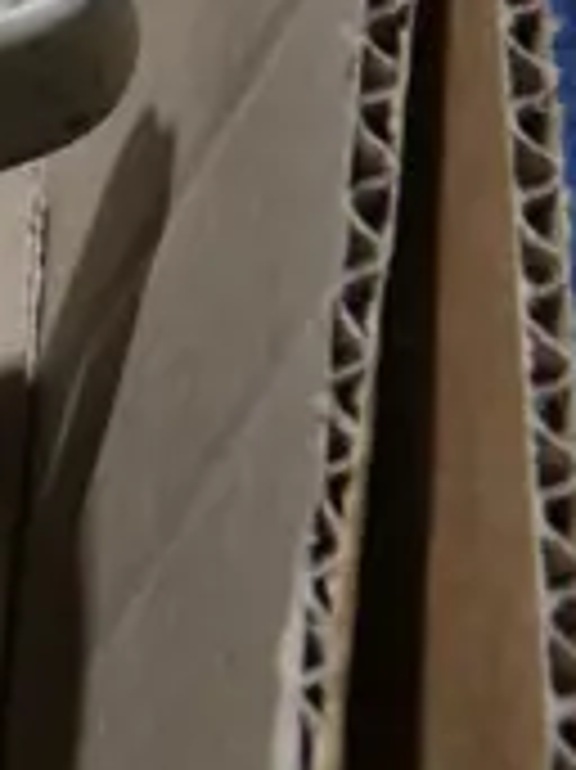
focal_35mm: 168
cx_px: -1062
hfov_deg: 7.8
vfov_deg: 10.9
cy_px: -651
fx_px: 3732
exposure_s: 1/60
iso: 320
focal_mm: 14
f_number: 4.5
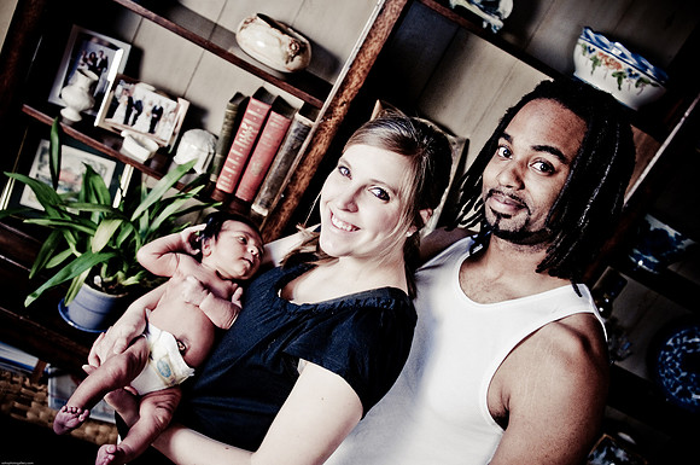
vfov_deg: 36.8
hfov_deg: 53.2
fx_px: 699
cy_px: 232
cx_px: 350
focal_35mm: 36
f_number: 2.8
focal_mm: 24
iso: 360
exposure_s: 1/30
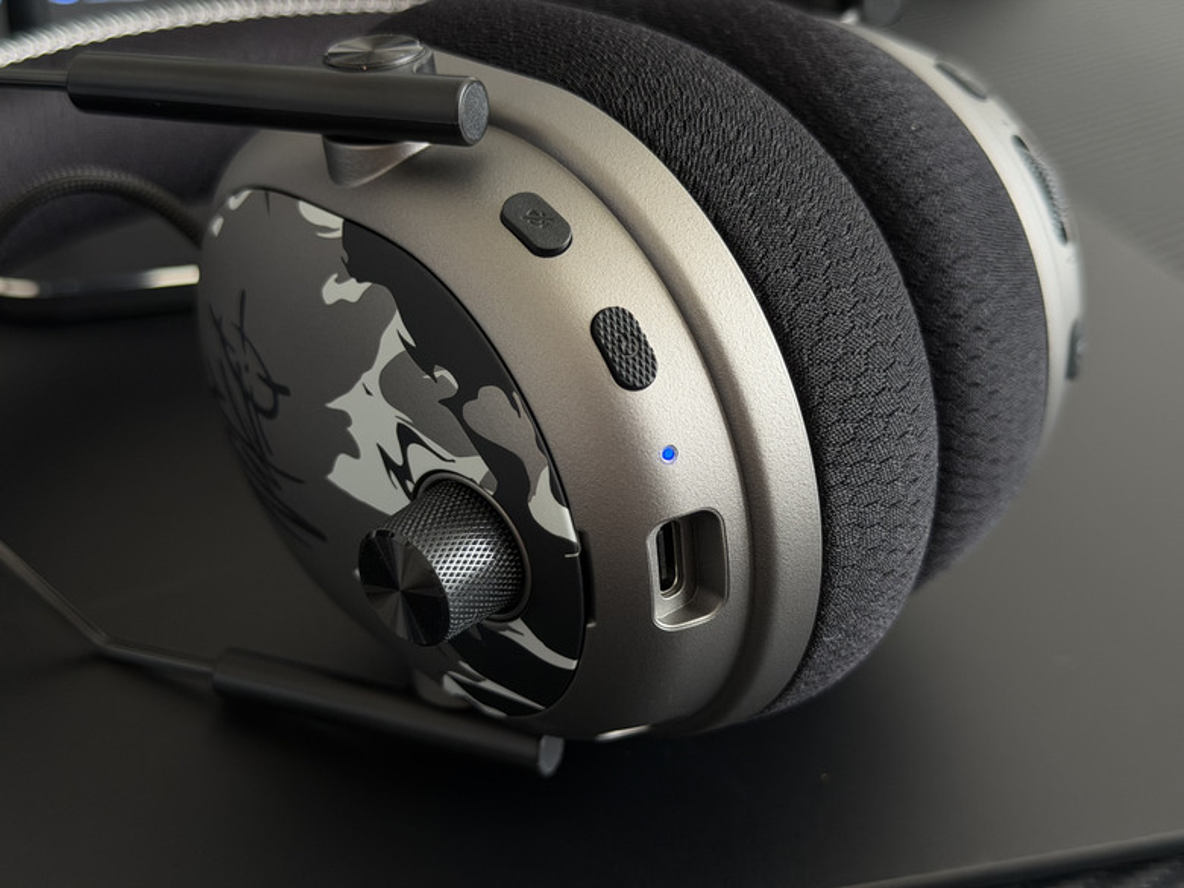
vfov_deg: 30.3
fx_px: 1642
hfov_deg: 39.7
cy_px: 444
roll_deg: -0.8
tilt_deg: -28.8
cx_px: 592
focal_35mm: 48
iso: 80
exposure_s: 1/60
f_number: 1.78
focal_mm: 6.76
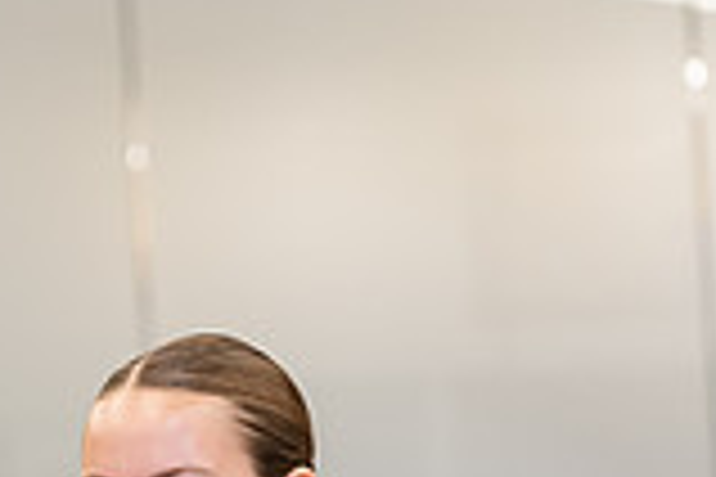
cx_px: 68
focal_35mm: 364
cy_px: 646
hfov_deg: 5.7
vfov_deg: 3.8
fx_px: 7239
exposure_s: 1/200
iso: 1000
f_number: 3.2
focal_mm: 100
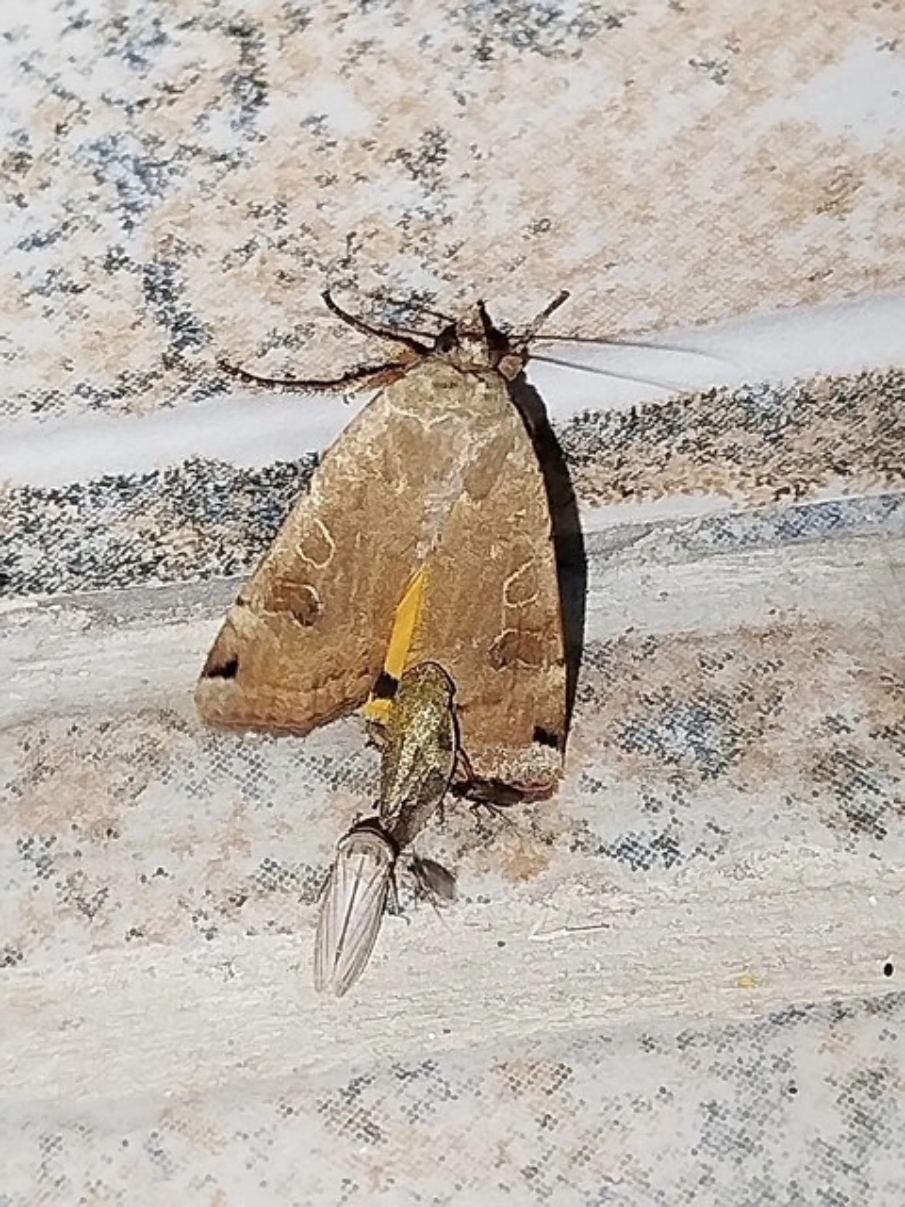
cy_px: 604
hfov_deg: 15.9
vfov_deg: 21.1
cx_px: 452
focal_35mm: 93
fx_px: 3242
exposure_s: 1/33
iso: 200
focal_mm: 5.31
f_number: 1.7
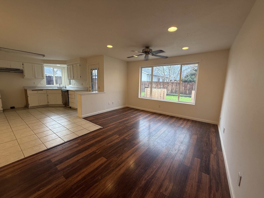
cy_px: 99
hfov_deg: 102.1
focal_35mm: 14
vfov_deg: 85.7
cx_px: 132
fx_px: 107
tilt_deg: -8.9
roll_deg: -0.9
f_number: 2.2
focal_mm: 2.22
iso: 160
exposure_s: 1/120
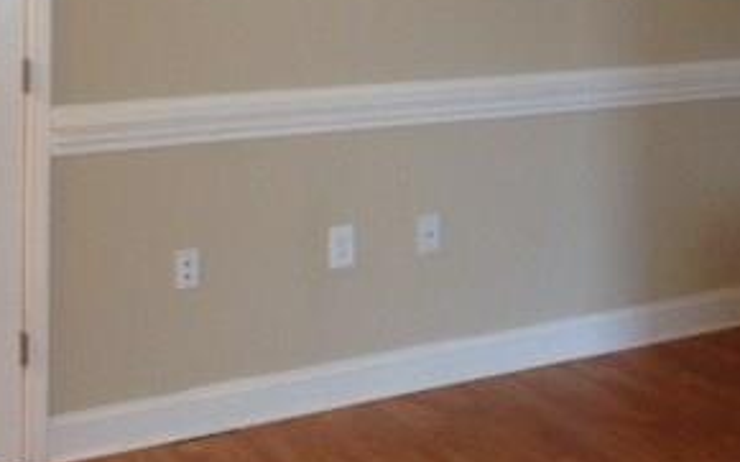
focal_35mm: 82
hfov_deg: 25.0
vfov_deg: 15.5
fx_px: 1653
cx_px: 536
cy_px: -38
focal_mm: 4.28
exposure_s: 1/20
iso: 250
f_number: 2.4
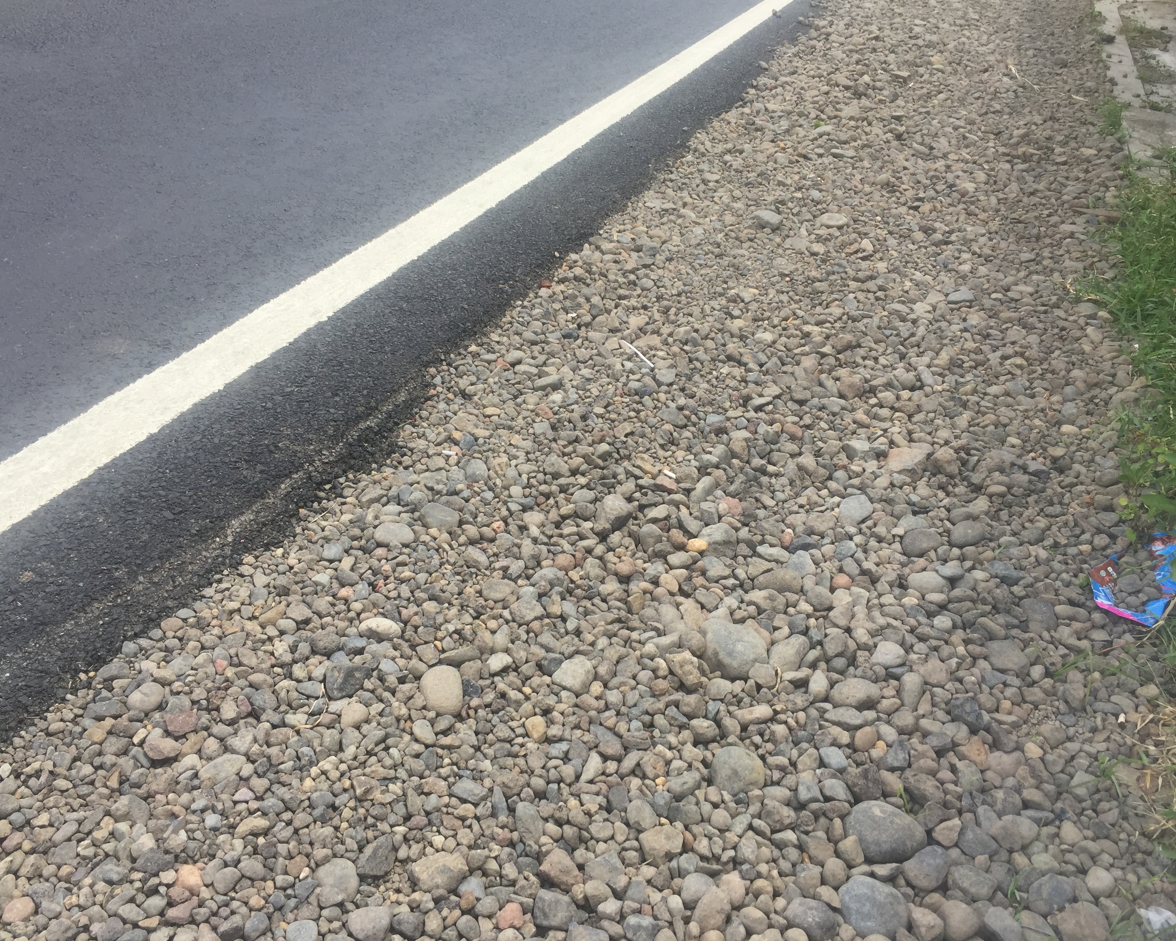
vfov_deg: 47.1
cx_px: 611
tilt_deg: -30.4
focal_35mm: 31
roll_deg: -7.3
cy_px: 474
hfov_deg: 57.2
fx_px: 1079
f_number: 2.2
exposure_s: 1/1276
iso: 32
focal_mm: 4.15
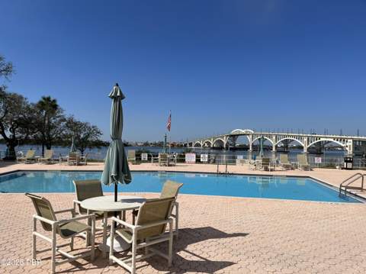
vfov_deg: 53.0
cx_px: 183
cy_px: 137
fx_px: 275
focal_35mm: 26
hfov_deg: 67.4
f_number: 1.6
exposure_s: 1/7874
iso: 50
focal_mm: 5.1
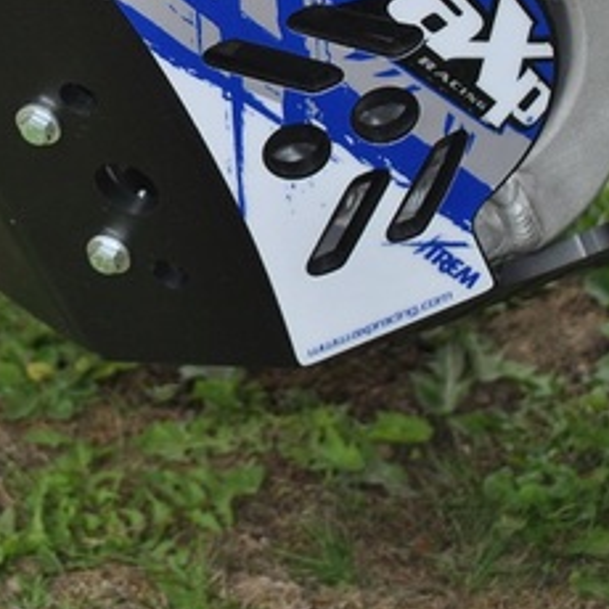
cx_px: 26
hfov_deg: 11.5
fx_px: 3006
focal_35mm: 151
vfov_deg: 11.4
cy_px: -40
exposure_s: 1/125
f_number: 5
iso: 125
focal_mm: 34
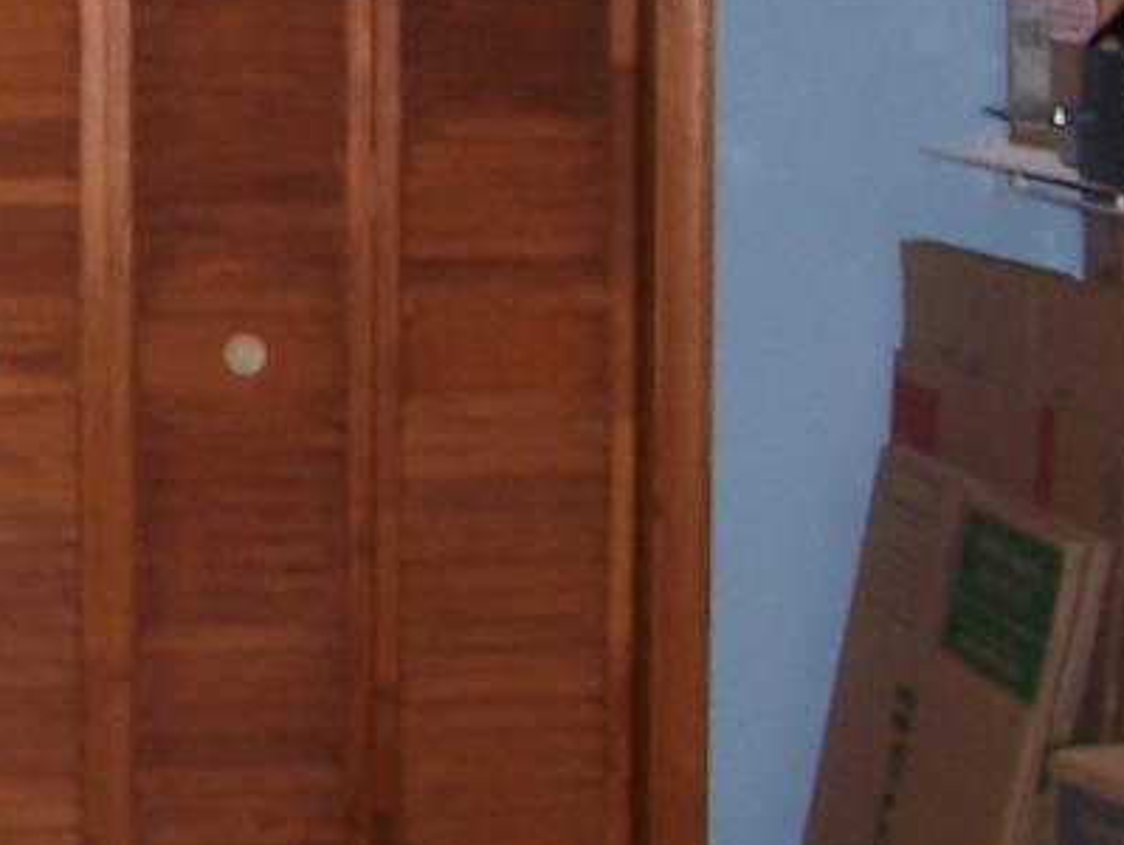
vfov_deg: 10.8
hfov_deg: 14.1
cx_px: -28
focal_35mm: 137
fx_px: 4452
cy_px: 62
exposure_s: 1/60
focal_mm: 6.3
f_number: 2.8
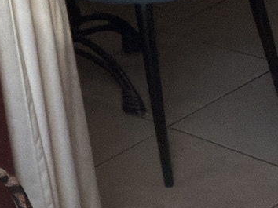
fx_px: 1043
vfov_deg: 11.4
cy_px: 83
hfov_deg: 14.6
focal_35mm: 130
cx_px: -67
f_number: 1.9
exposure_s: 1/95
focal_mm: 2.71
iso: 80
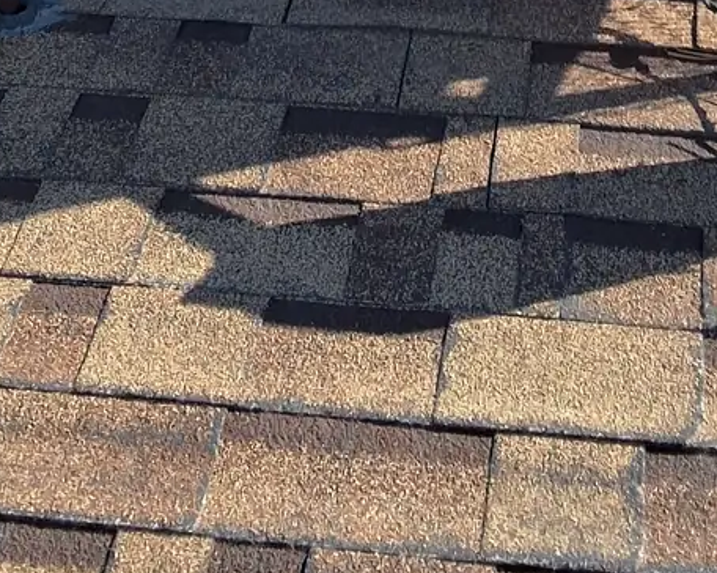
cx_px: 303
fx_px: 2035
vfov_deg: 13.9
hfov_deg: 20.0
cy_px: -524
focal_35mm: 96
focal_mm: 2.91
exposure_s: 1/1131
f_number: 1.9
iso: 32
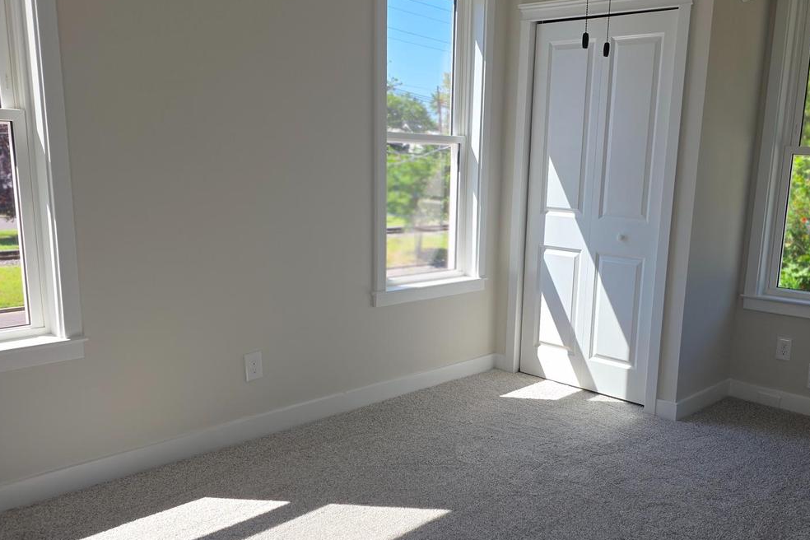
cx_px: 480
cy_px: 330
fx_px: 787
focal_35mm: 35
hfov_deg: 54.1
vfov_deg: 37.7
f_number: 1.7
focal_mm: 6.25
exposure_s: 1/1542
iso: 80
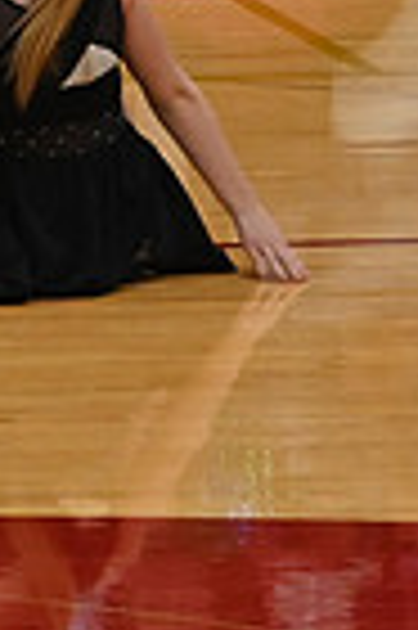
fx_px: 13007
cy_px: -227
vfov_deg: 2.8
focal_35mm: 745
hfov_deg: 1.8
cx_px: -867
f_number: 4
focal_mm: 120
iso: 5000
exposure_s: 1/400
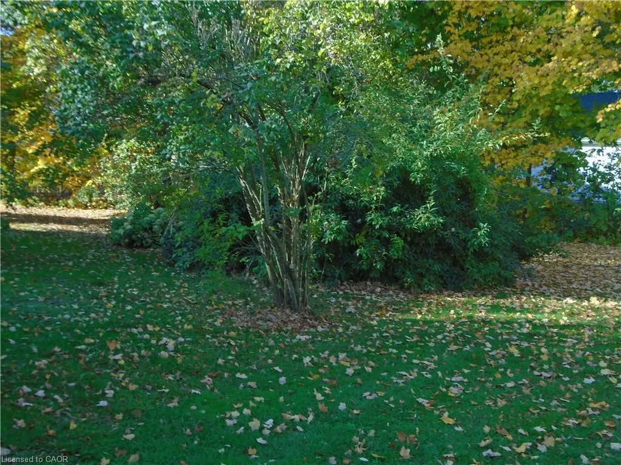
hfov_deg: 44.8
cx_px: 310
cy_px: 232
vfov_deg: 34.3
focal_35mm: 42
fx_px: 753
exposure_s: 1/100
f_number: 4.1
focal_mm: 7.4
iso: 100
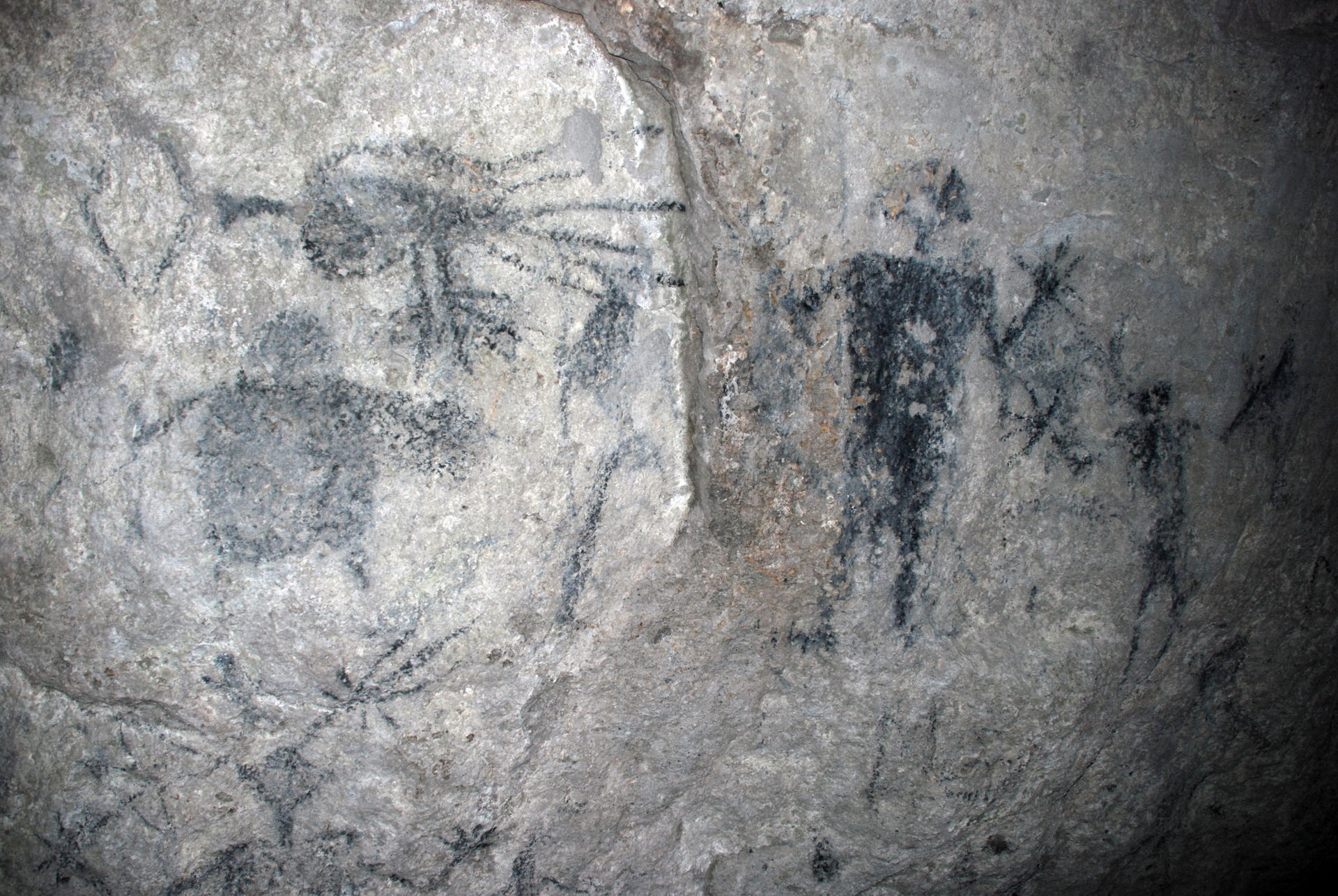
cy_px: 448
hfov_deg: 67.3
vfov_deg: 48.0
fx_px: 1005
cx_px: 669
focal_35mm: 27
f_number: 3.5
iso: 200
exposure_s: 1/60
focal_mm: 18
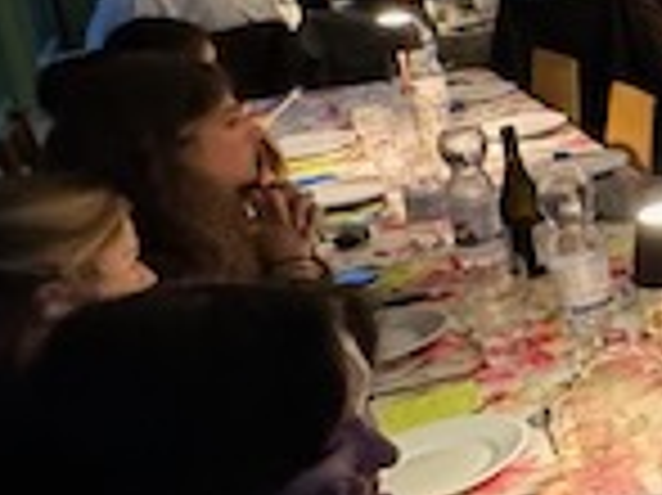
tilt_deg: -14.1
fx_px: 1166
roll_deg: +1.6
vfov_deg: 23.6
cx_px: 1184
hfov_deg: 21.3
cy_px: 94
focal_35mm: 61
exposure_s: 1/43
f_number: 2.2
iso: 1250
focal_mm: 2.22
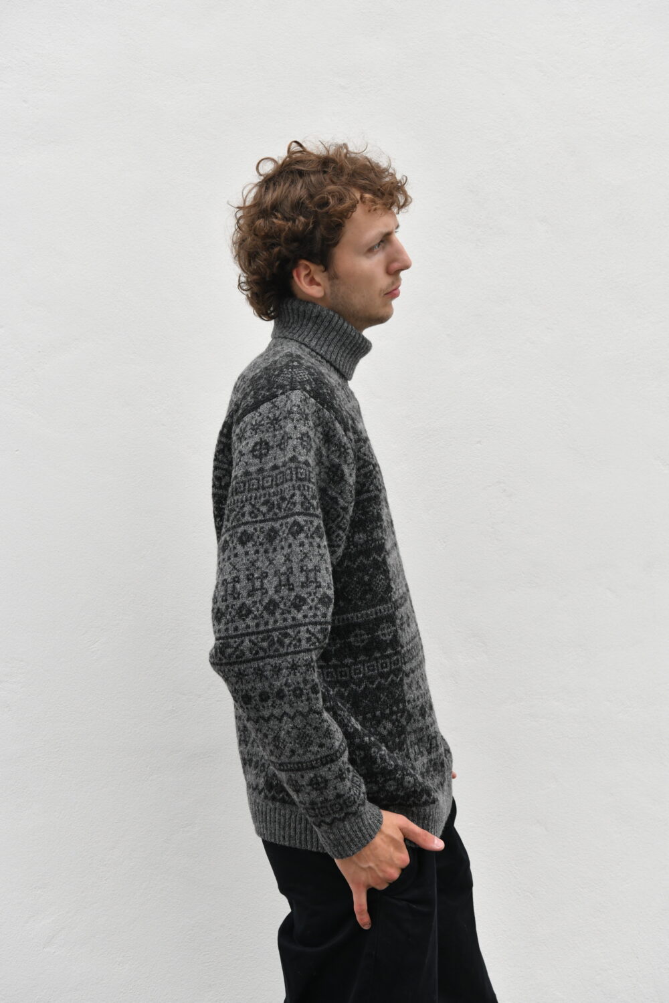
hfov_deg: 24.2
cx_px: 334
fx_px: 1561
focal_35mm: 56
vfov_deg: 35.6
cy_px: 502
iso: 1600
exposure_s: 1/250
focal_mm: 56
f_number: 8
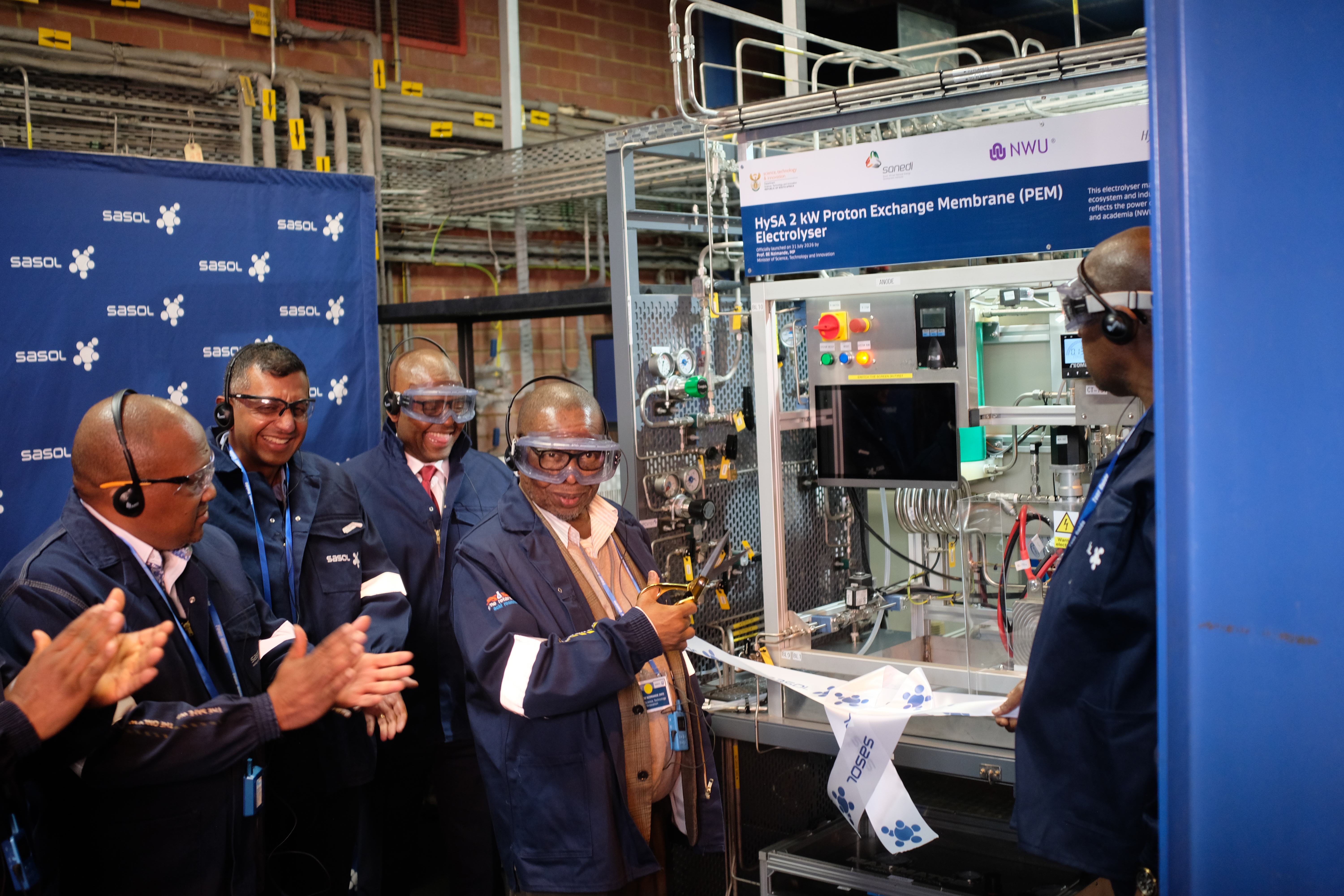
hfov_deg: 50.7
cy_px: 448
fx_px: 1419
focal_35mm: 38
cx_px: 672
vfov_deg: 35.1
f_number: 1.7
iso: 800
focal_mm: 25
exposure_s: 1/90
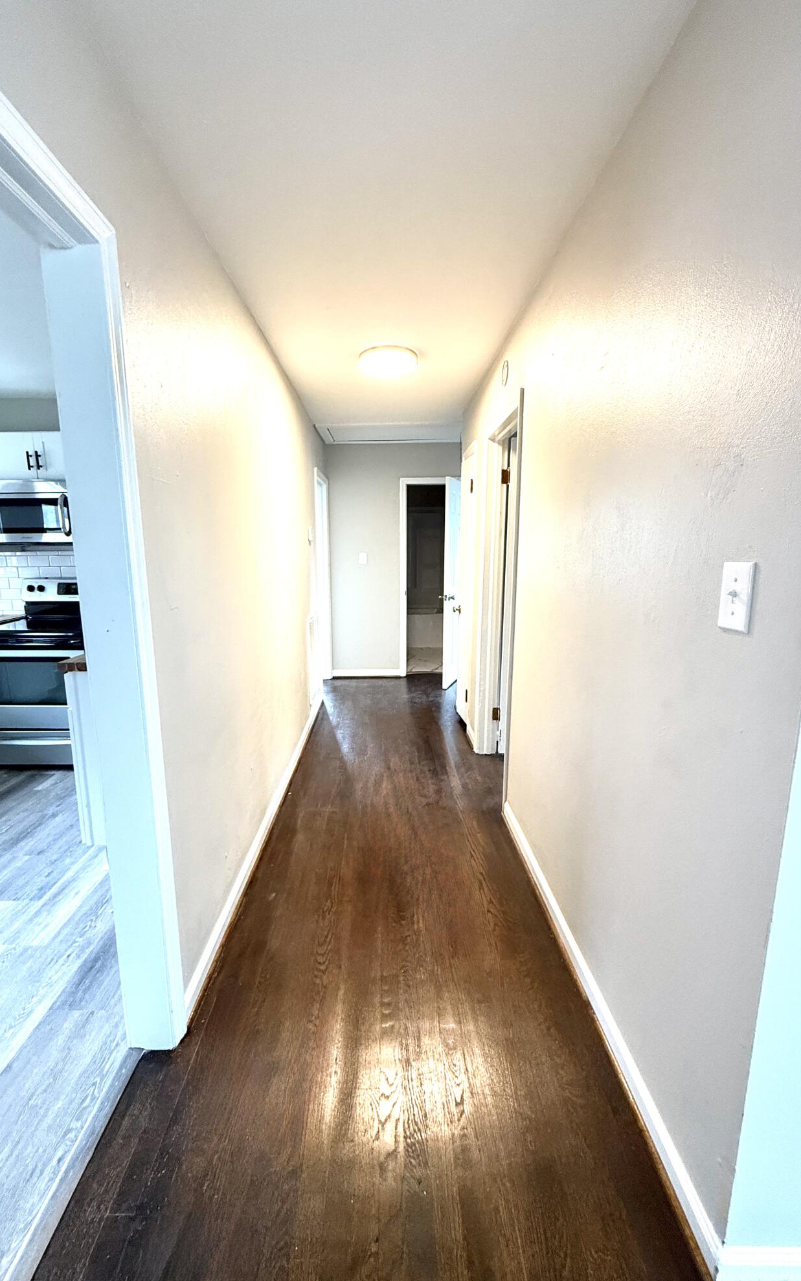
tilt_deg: -10.0
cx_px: 378
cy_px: 646
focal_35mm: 15
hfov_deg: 74.7
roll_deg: -0.2
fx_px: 524
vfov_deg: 101.5
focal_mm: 2.22
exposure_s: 1/60
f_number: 2.2
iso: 320
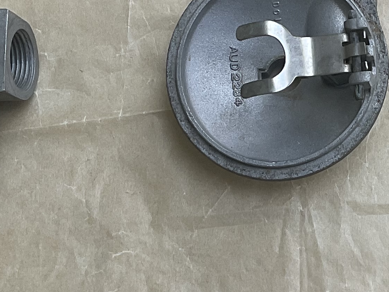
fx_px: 1180
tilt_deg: -74.8
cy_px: 92
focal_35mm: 105
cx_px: 366
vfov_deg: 14.1
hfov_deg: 18.4
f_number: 1.8
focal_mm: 3
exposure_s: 1/122
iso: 25
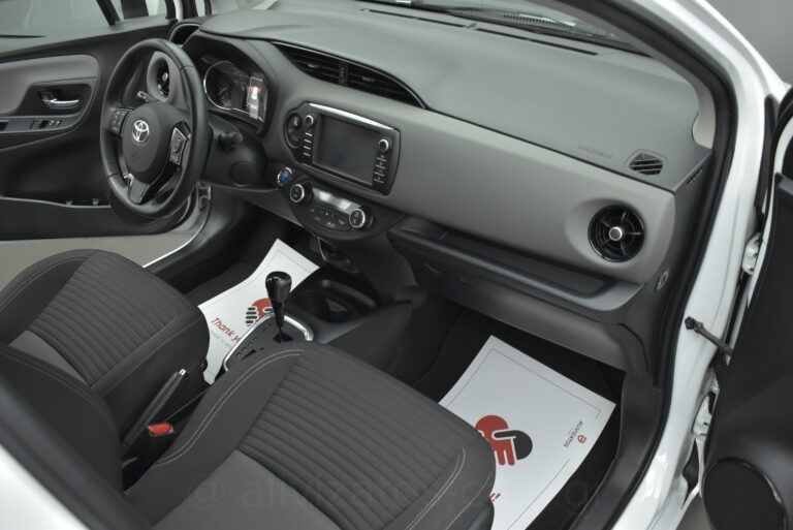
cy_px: 265
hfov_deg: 61.9
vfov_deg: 43.7
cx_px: 396
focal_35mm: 30
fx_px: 661
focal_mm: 20
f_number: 3.8
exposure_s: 1/80
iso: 1600
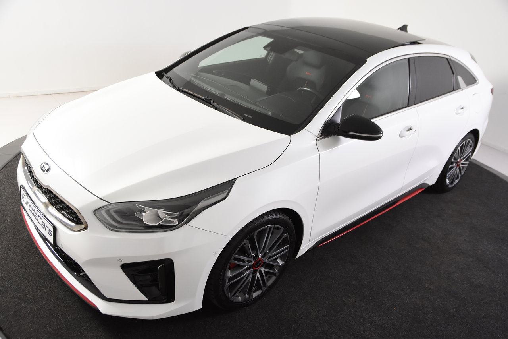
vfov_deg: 43.6
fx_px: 423
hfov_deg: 61.9
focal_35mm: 30
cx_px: 254
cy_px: 170
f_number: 4
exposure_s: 1/80
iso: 1600
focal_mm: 20
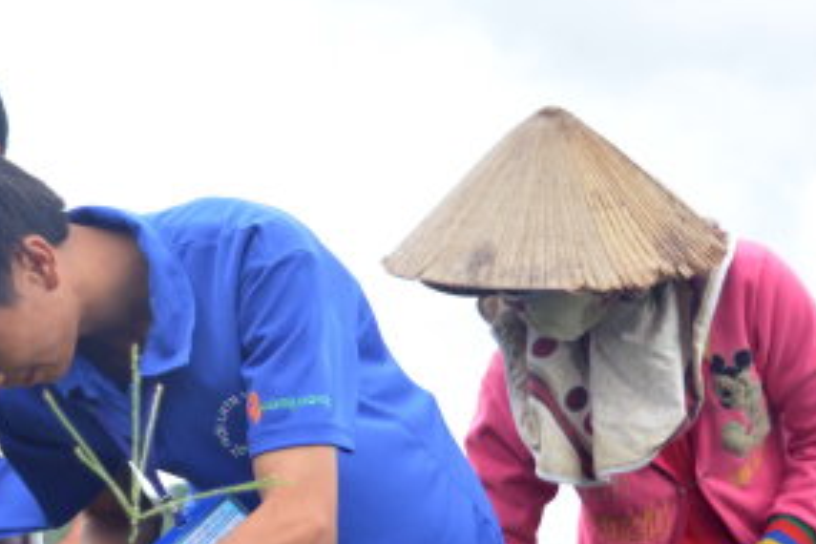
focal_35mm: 133
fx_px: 3014
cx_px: -67
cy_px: 359
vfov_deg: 10.3
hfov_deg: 15.1
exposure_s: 1/160
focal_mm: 38
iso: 100
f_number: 4.8
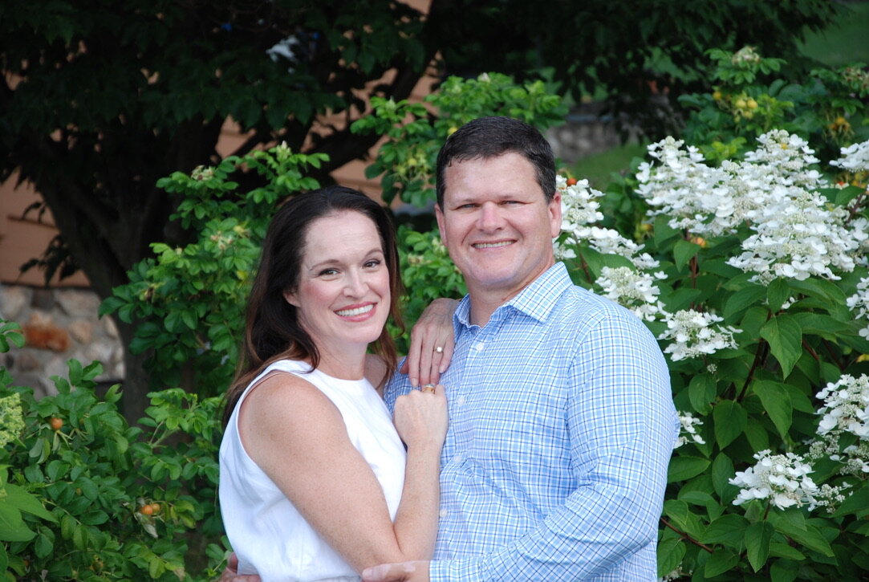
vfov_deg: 10.0
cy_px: 291
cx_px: 434
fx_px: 3335
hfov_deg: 14.8
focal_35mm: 138
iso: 140
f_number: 5.6
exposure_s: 1/125
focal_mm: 92
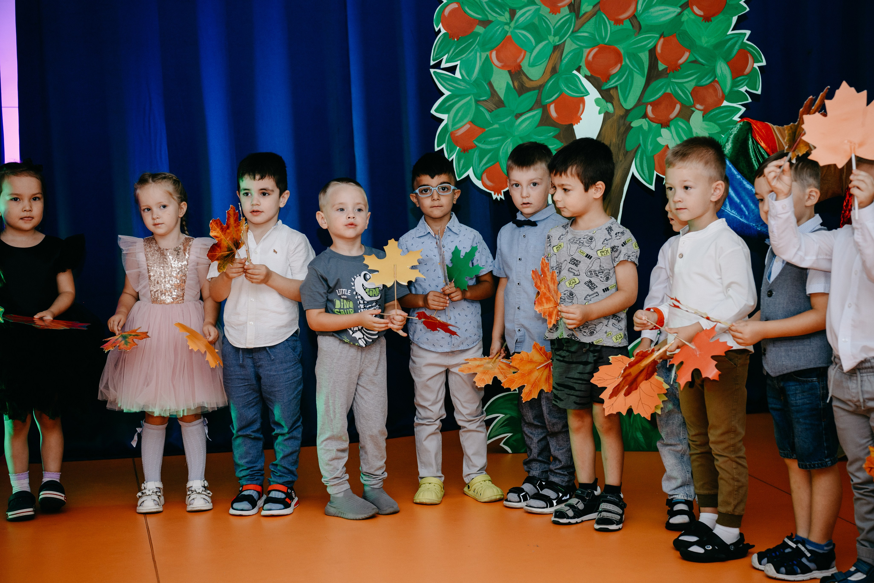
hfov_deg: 28.8
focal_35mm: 70
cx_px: 437
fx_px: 1699
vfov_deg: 19.5
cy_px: 292
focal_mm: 70
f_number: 4
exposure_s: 1/160
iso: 250
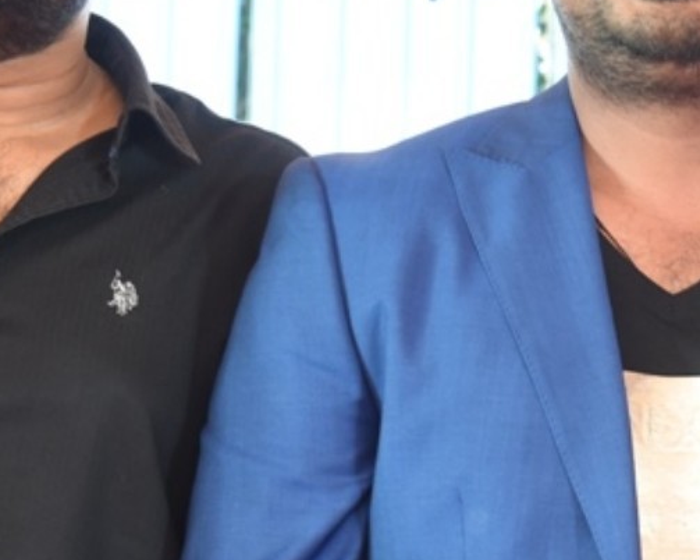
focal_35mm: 210
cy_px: 539
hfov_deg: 8.9
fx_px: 4349
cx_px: 1176
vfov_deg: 7.3
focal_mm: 50
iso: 500
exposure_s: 1/60
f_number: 6.3
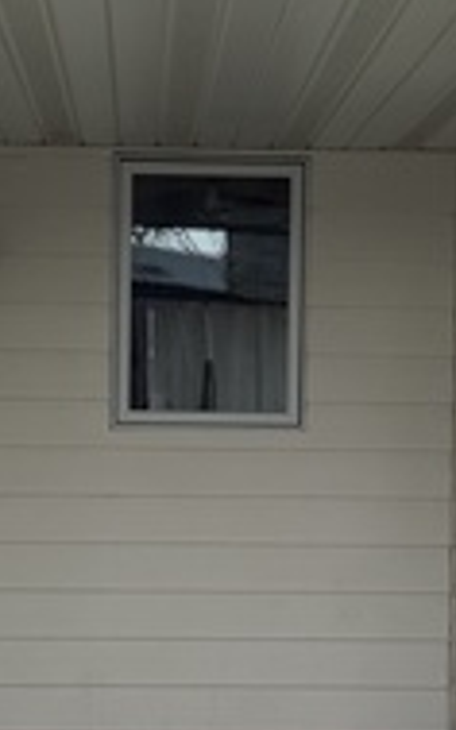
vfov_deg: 23.0
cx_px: 220
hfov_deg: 14.5
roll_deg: -0.8
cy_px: 446
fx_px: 1791
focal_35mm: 90
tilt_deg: -2.5
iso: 80
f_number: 1.78
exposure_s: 1/1192
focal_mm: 6.76
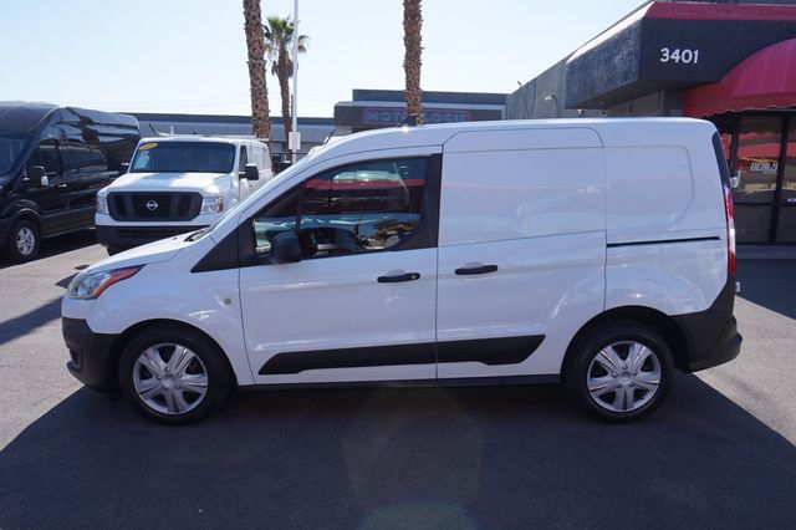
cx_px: 398
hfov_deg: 73.8
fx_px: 530
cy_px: 265
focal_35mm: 24
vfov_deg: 53.1
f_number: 10
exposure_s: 1/125
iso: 100
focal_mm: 16
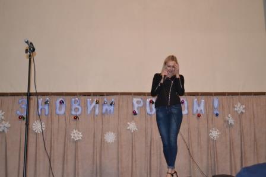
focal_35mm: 60
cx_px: 133
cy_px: 88
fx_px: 443
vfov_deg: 22.6
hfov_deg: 33.4
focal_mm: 40
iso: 3200
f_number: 5.3
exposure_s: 1/60
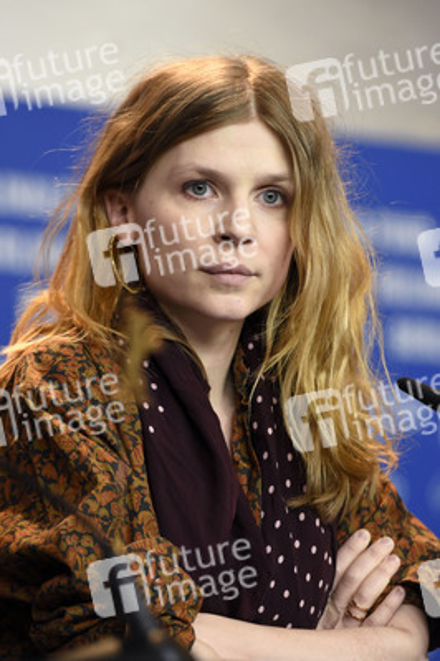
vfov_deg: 6.9
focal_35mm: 300
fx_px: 5509
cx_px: 220
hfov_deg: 4.6
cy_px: 330
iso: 1250
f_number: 3.5
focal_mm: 200
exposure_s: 1/320
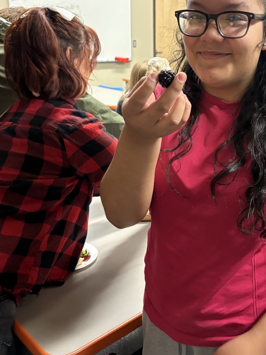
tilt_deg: -11.9
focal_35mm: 40
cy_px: 125
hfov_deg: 35.2
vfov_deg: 46.2
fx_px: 410
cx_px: 198
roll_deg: -1.9
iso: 400
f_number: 1.6
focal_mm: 5.96
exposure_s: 1/60
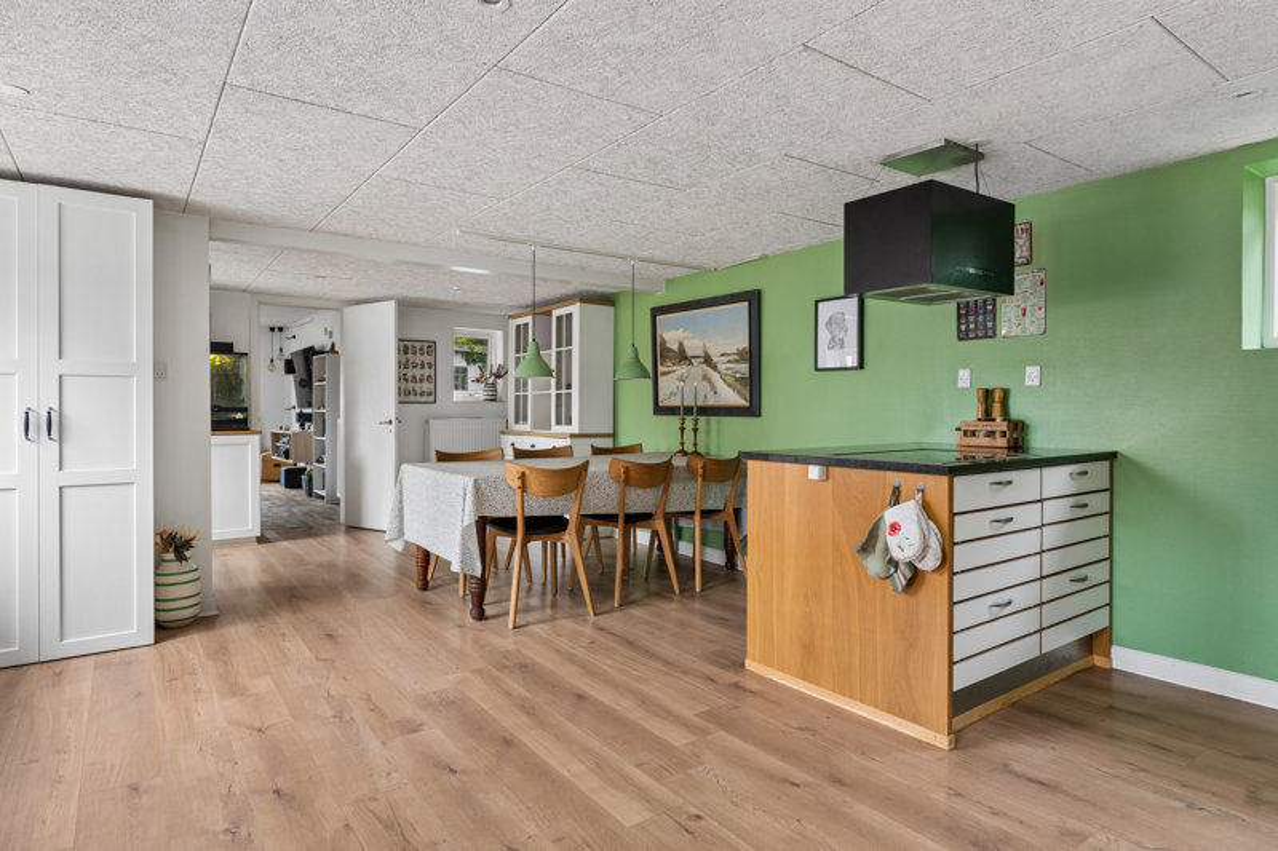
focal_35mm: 21
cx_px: 639
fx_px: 745
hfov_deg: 81.2
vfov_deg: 59.5
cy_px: 426
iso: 400
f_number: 8
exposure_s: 1/8
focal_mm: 14
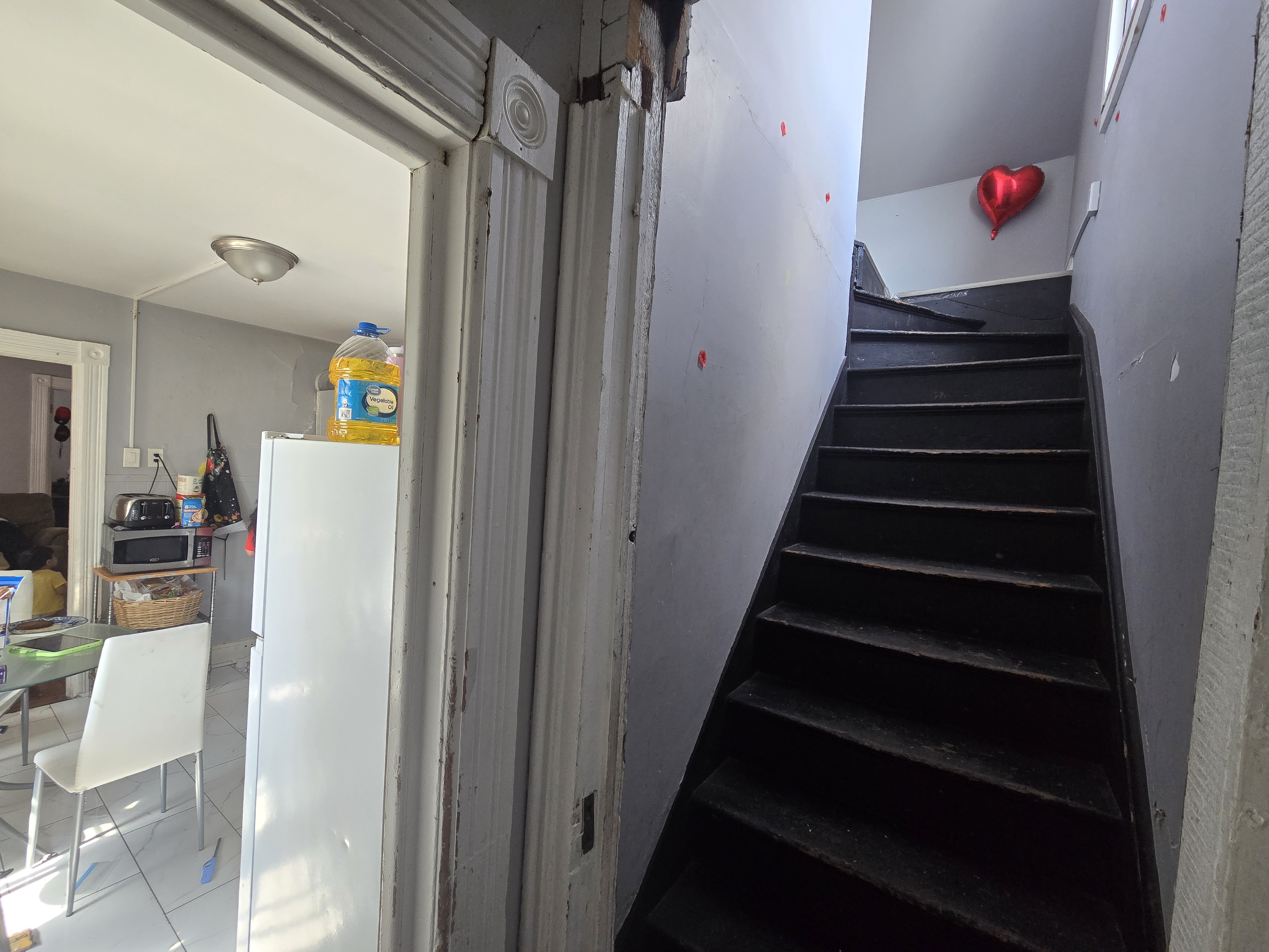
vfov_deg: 89.9
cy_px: 476
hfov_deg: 106.2
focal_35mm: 13
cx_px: 634
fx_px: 477
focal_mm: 2.2
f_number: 2.2
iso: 250
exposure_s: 1/100
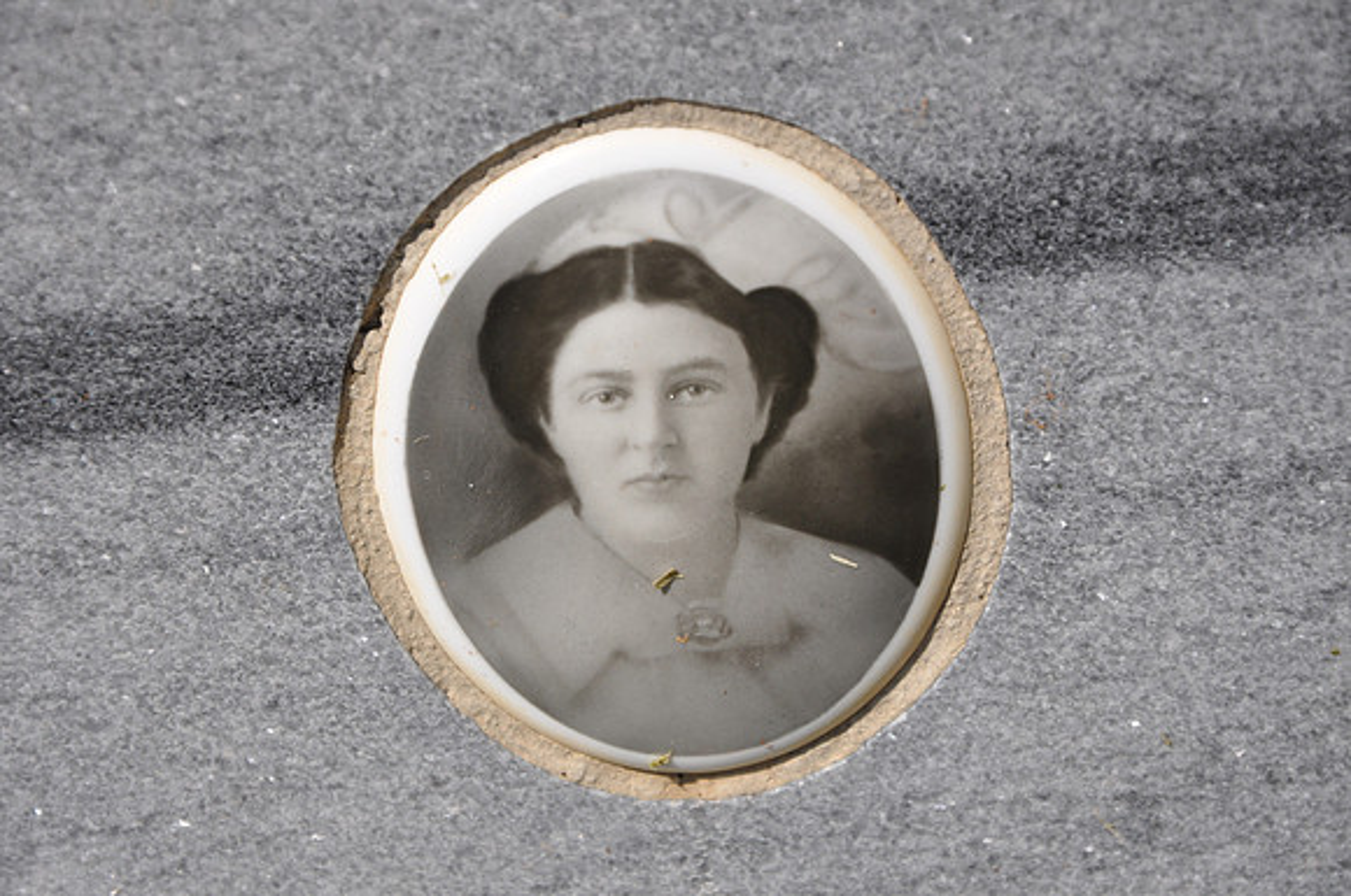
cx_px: 676
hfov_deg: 13.1
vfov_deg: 8.7
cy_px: 448
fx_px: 5902
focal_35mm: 158
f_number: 10
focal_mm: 105
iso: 200
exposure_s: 1/400
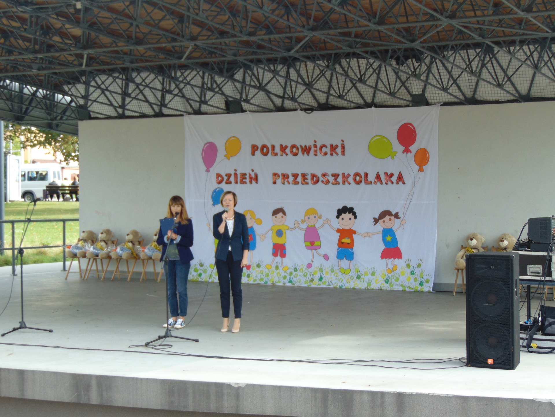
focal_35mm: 71
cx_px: 278
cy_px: 208
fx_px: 1138
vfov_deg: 20.7
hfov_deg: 27.4
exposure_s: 1/160
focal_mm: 12.8
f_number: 3.7
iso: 80
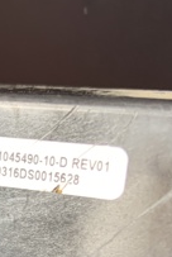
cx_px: -95
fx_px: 607
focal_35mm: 85
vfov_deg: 23.3
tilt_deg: -50.5
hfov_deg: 14.8
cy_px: 226
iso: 200
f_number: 1.8
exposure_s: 1/60
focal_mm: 4.25
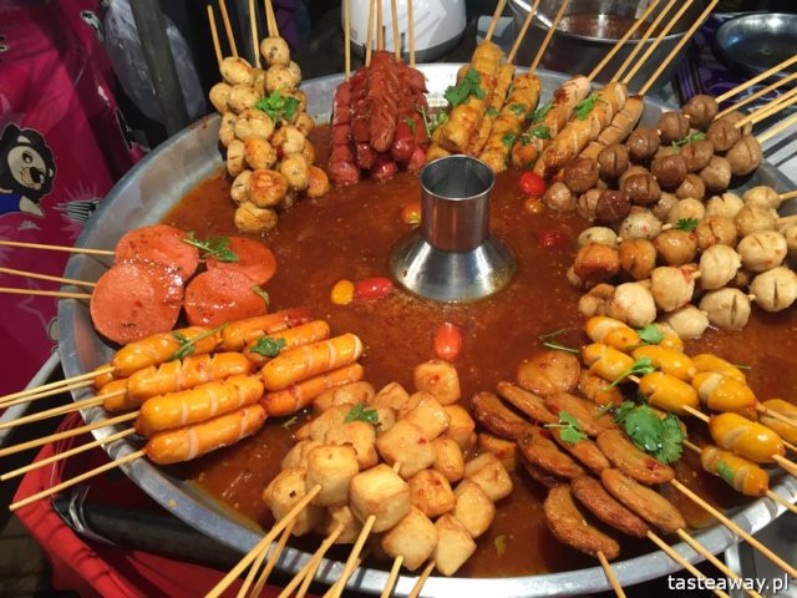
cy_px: 299
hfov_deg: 61.7
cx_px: 398
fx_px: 668
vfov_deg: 48.2
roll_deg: +2.2
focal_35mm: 29
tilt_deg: -42.3
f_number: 2.2
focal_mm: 4.15
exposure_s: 1/33
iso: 64
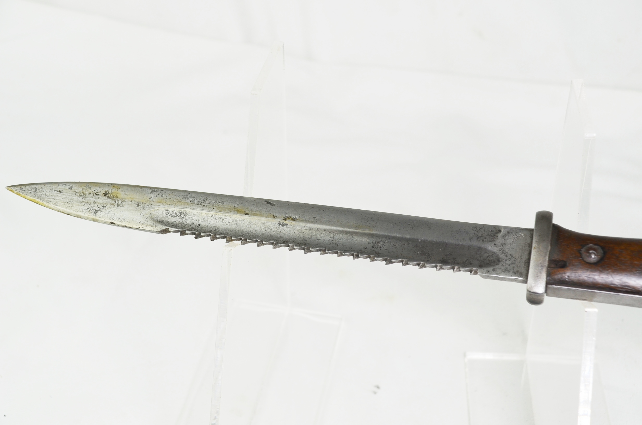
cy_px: 212
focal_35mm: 52
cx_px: 321
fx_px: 934
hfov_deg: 37.9
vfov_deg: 25.6
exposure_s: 1/160
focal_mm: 35
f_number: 6.3
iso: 200
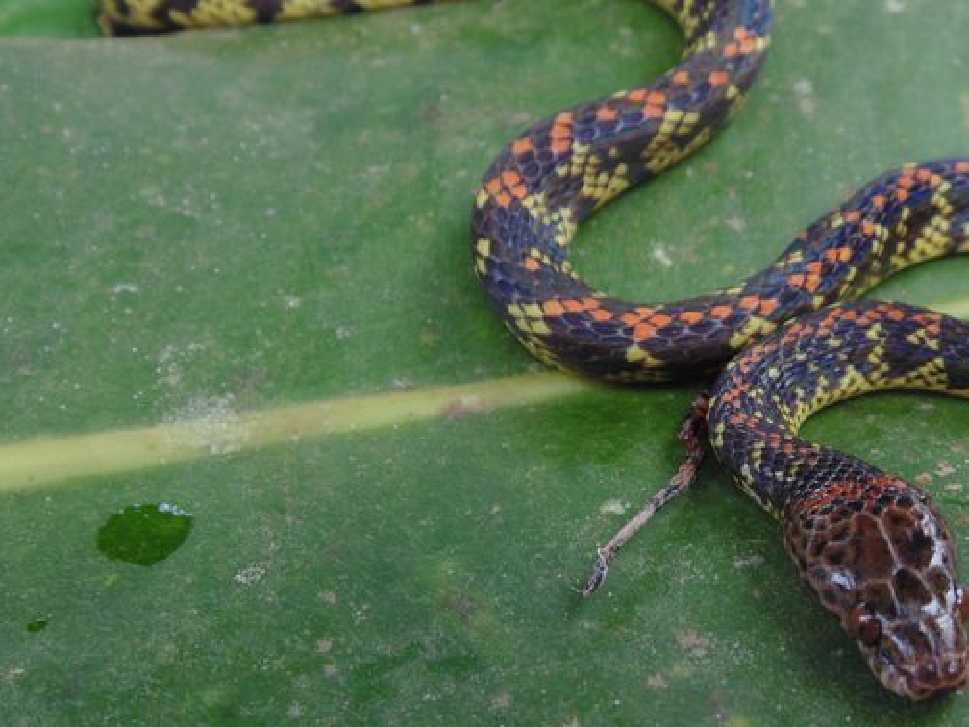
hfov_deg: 35.0
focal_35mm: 54
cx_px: 686
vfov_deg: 27.0
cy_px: 354
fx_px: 1512
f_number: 3.4
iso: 80
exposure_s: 1/50
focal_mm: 6.2
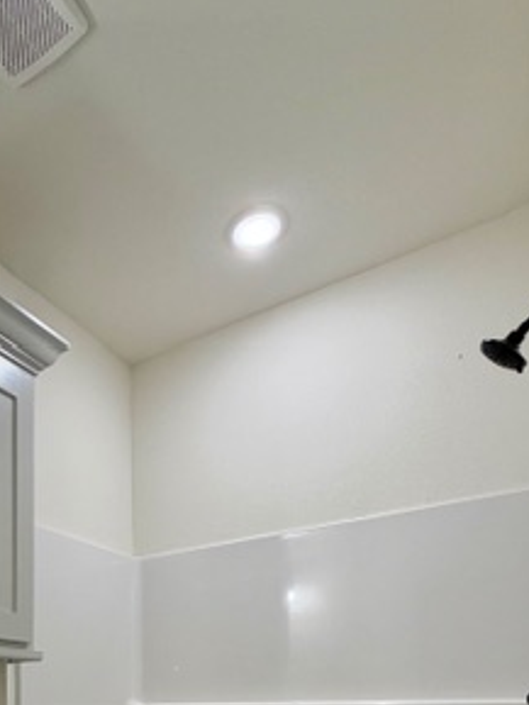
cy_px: 717
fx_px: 631
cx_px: 54
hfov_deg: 41.8
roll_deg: +0.2
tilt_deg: +0.3
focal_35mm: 31
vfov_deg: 47.5
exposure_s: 1/120
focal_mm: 2.22
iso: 125
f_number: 2.2
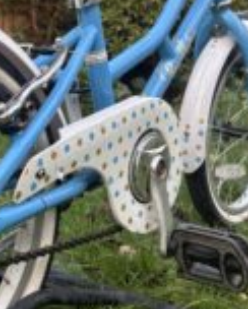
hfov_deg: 25.3
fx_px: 549
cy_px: 132
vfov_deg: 31.4
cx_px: 83
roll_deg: +0.2
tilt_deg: -4.0
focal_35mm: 60
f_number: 1.6
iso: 125
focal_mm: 5.96
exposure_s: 1/121
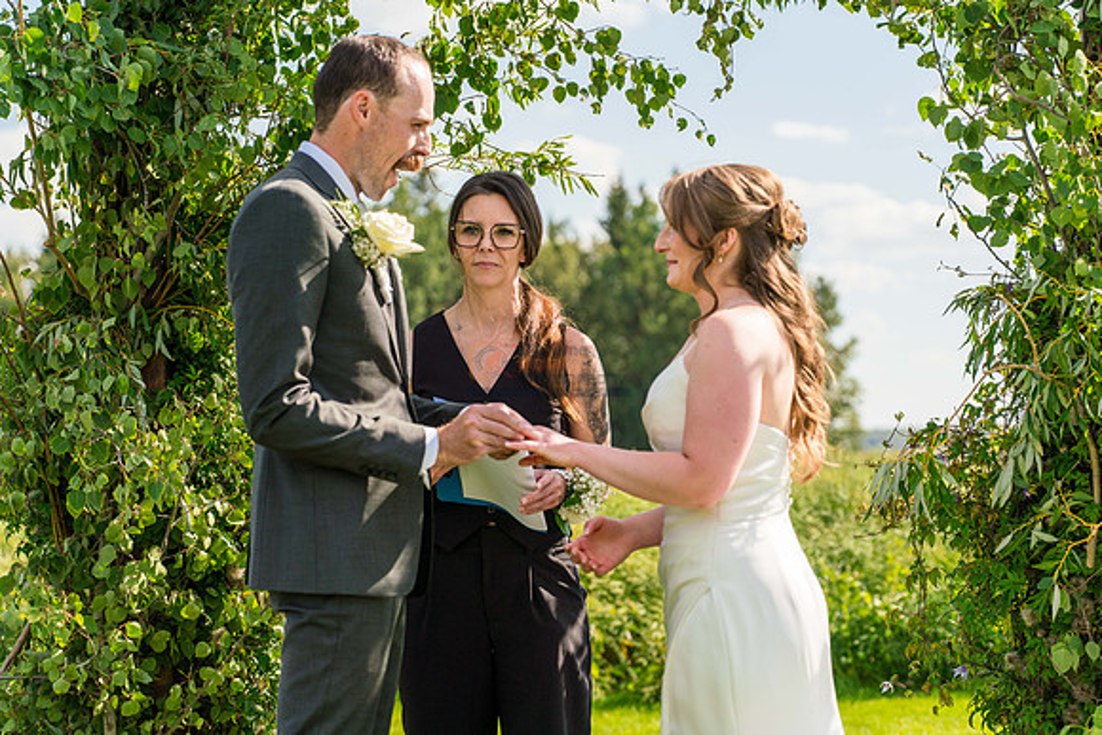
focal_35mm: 92
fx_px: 2817
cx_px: 551
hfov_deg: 22.1
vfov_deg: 14.9
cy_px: 368
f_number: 4.5
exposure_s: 1/1600
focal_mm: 92
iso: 400
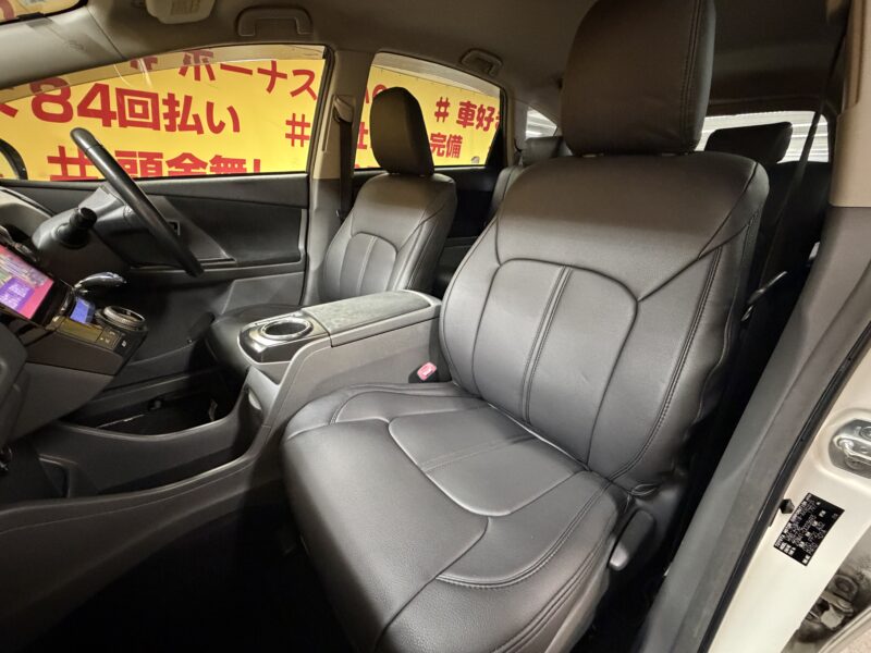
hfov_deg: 102.1
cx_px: 436
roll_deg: -2.2
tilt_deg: -22.7
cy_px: 326
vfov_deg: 85.7
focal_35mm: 14
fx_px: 352
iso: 1250
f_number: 2.2
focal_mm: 2.22
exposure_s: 1/33
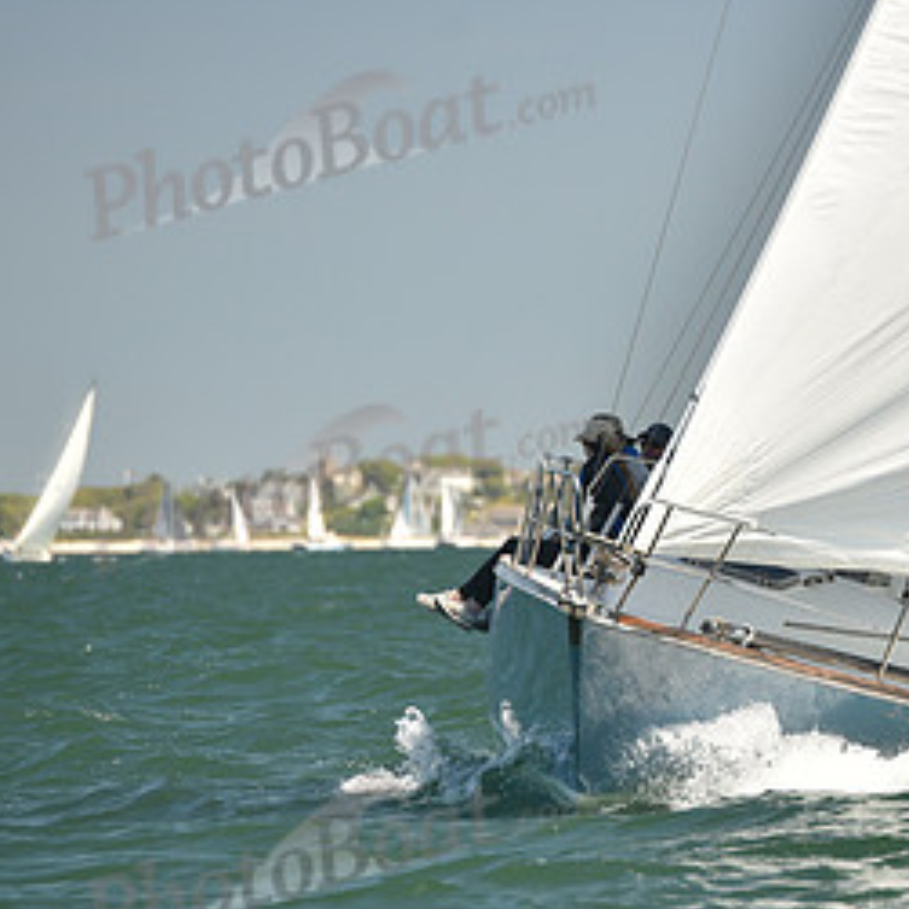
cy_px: 617
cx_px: 786
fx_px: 11676
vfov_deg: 4.5
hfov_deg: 4.5
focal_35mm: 393
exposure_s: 1/800
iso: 250
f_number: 4
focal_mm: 200
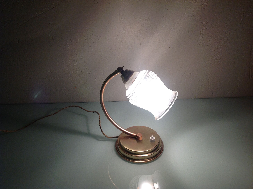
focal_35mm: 35
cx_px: 126
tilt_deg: -30.0
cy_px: 94
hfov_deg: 52.7
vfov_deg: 40.6
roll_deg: +1.6
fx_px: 255
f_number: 2.4
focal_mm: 4.28
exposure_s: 1/100
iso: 100
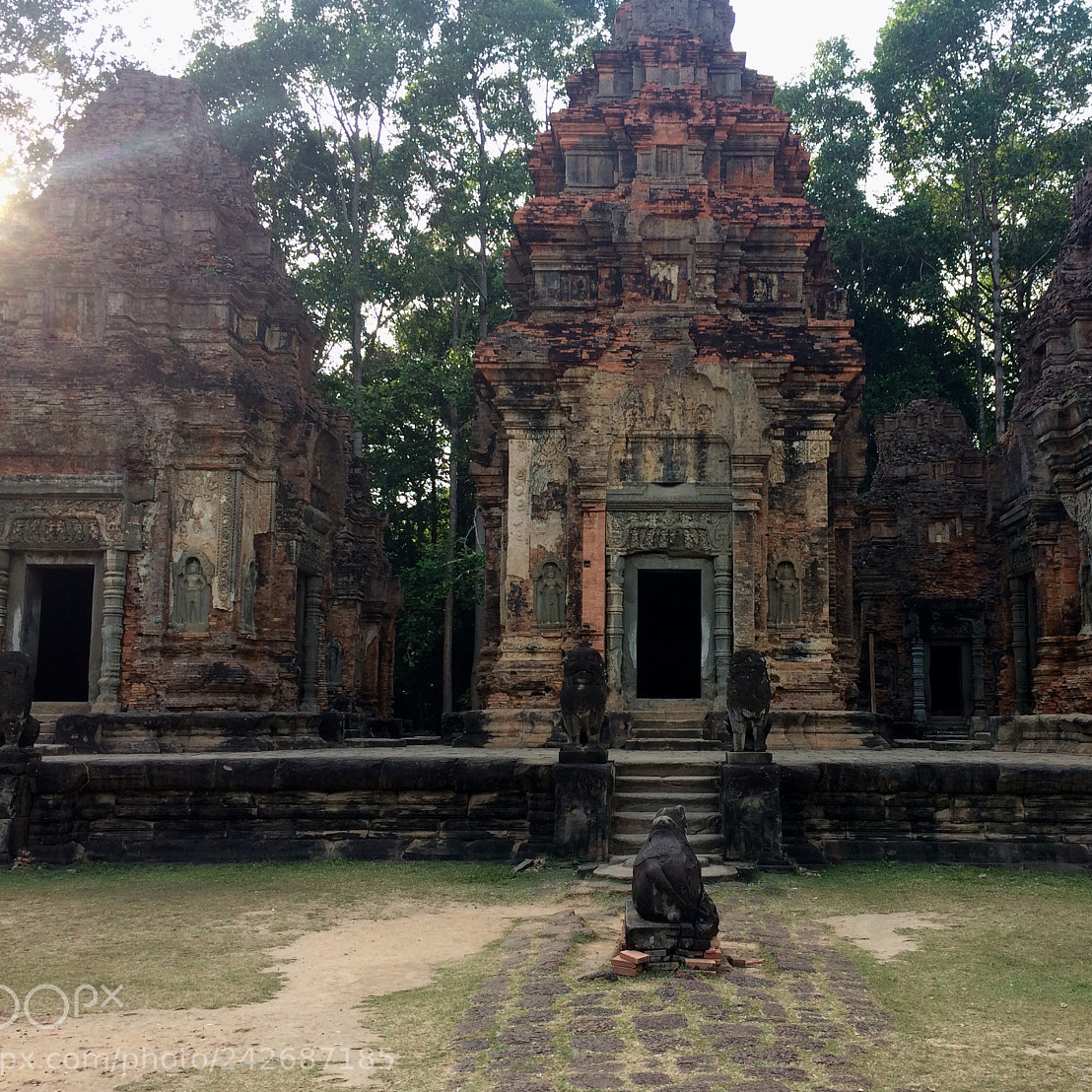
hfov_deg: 44.6
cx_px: 667
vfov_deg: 44.9
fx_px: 1321
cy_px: 545
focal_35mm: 37
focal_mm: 4.15
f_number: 2.2
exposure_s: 1/193
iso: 32
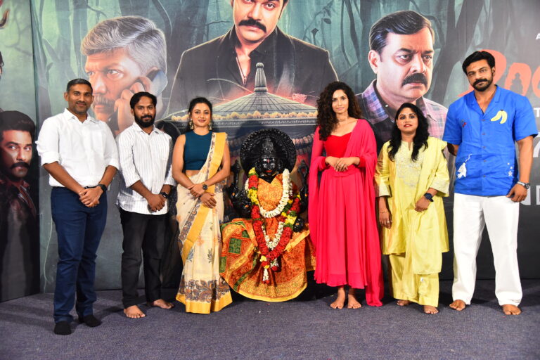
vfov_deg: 35.1
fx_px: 570
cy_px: 180
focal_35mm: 38
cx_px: 270
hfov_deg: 50.7
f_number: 4
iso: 2500
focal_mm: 38
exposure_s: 1/160
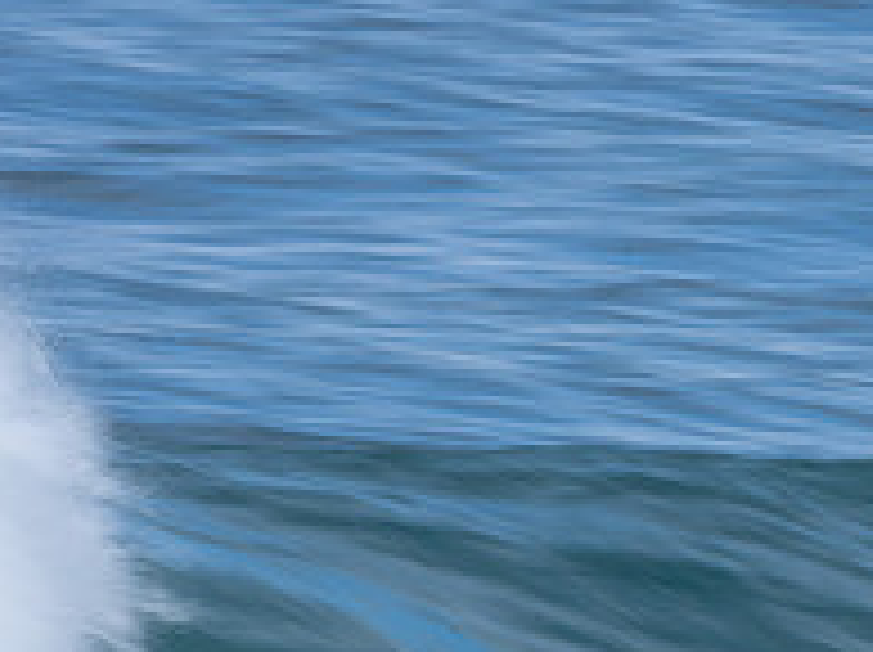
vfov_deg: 0.7
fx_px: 54407
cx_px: 1012
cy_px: 753
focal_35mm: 2160
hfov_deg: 0.9
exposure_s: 1/20
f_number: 25
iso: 100
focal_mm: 500
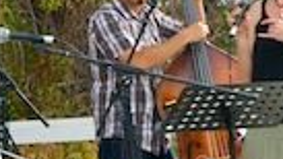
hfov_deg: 6.7
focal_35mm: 322
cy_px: 198
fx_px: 2416
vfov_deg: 3.8
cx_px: 99
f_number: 8
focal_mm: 44
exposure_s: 1/50
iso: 250
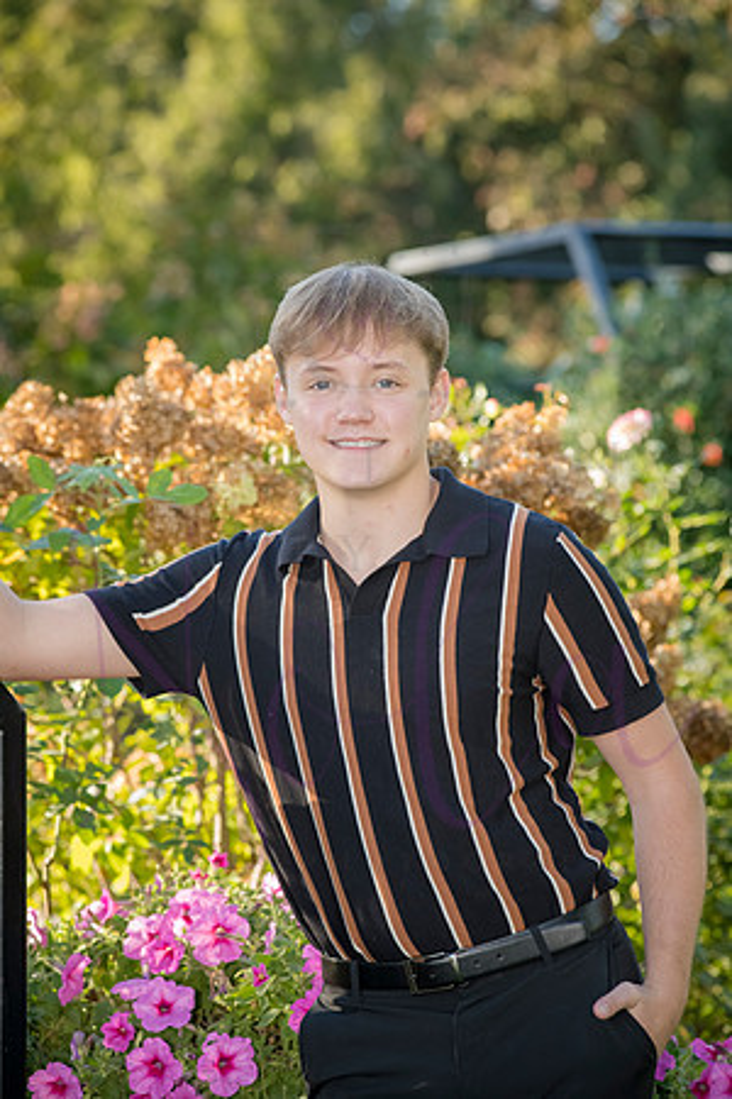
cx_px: 366
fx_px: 3812
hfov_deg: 11.0
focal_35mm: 125
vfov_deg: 16.4
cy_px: 550
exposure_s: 1/320
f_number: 5.6
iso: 800
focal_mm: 125
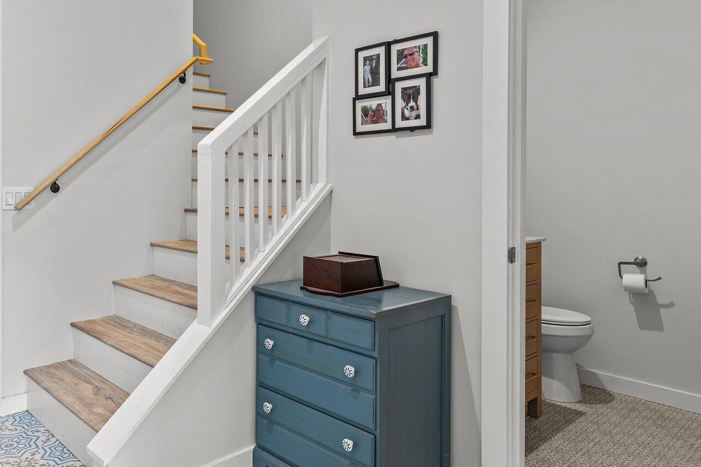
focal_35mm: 27
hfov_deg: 65.5
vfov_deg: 47.8
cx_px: 232
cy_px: 200
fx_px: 526
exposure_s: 1/6
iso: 1000
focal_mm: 17
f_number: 6.3
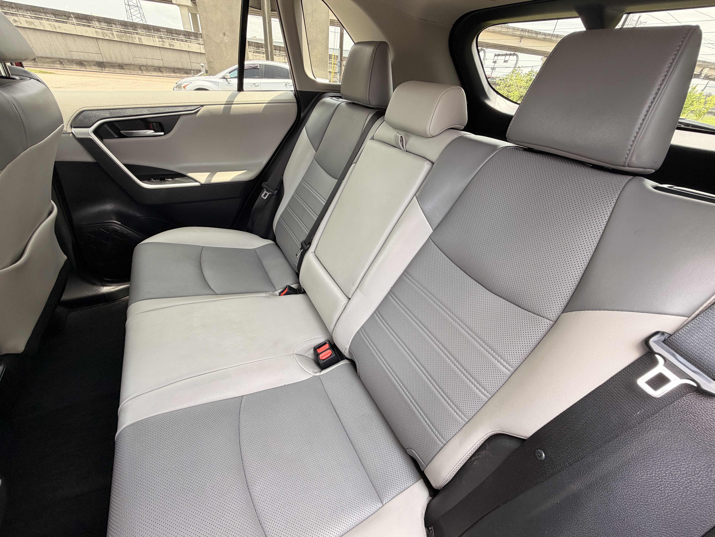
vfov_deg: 85.7
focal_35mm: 14
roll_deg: -4.0
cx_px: 358
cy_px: 268
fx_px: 289
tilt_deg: -34.7
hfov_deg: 102.1
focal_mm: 2.22
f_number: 2.2
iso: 80
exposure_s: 1/121
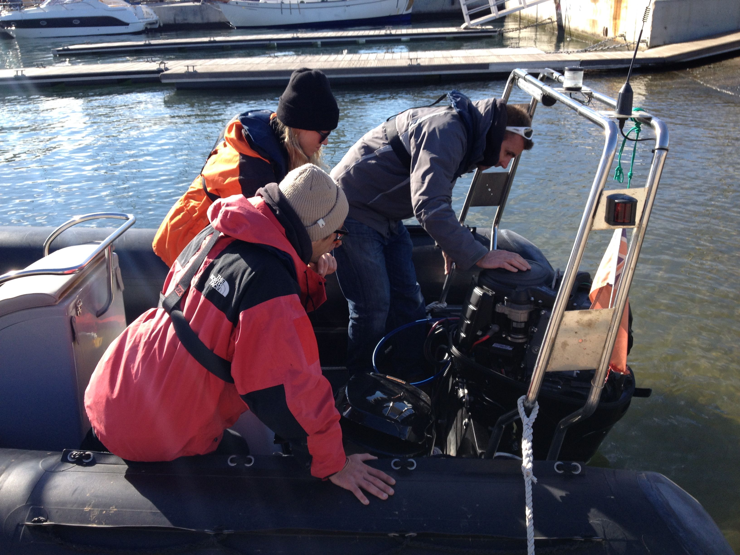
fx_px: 748
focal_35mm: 35
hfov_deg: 52.6
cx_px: 370
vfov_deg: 40.7
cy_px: 278
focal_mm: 4.28
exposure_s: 1/593
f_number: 2.4
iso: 50
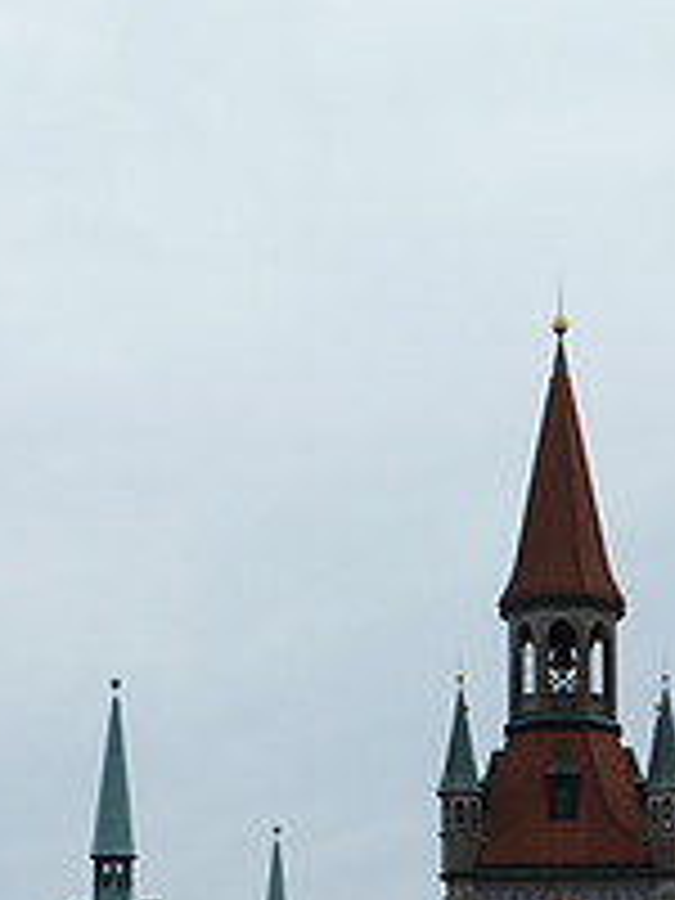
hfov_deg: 9.8
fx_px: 3926
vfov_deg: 13.0
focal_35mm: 151
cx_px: 641
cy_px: 819
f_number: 5.6
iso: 80
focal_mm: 11
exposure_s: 1/500
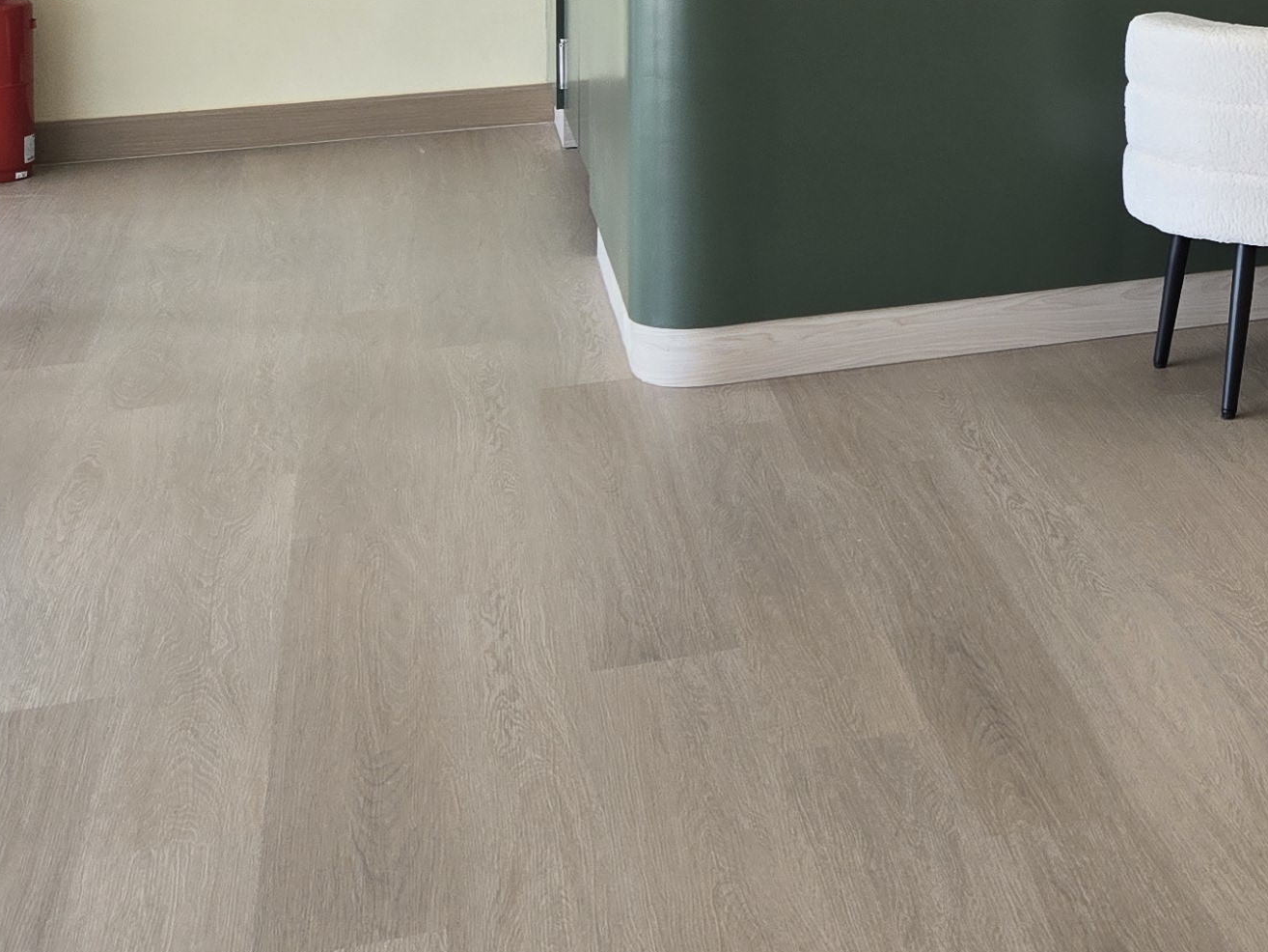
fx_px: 2565
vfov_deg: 19.2
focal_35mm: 70
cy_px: -335
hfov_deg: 25.3
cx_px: 1473
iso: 64
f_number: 1.8
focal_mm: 5.4
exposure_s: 1/180
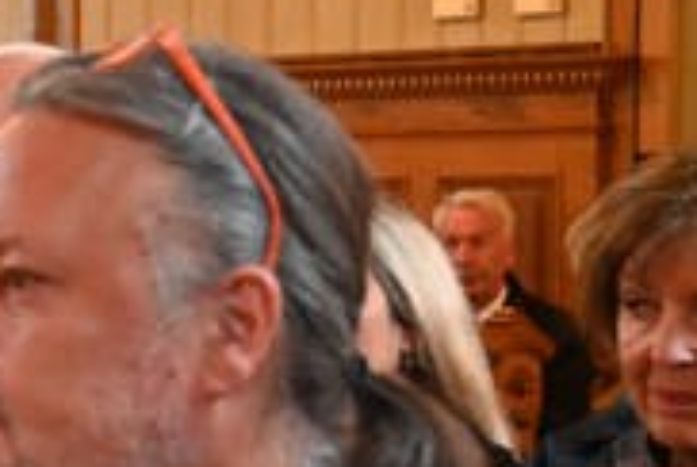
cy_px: 415
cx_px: -682
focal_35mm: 176
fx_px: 3413
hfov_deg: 10.7
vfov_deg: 7.8
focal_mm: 43
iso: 6400
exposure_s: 1/60
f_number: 5
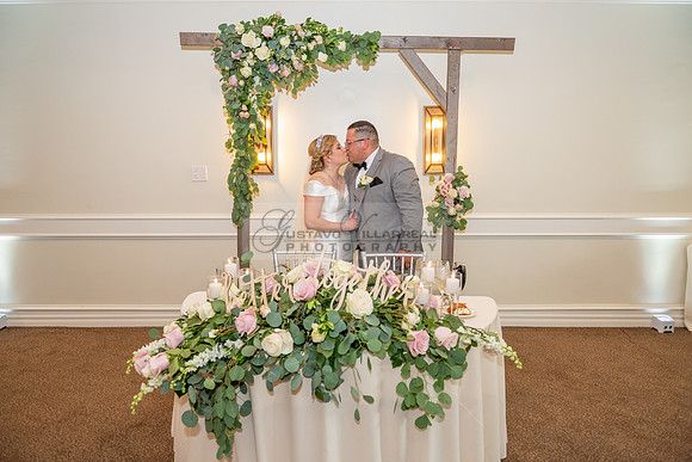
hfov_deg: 73.7
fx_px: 461
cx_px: 346
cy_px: 231
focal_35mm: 24
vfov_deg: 53.2
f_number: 3.5
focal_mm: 24
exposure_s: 1/125
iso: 800
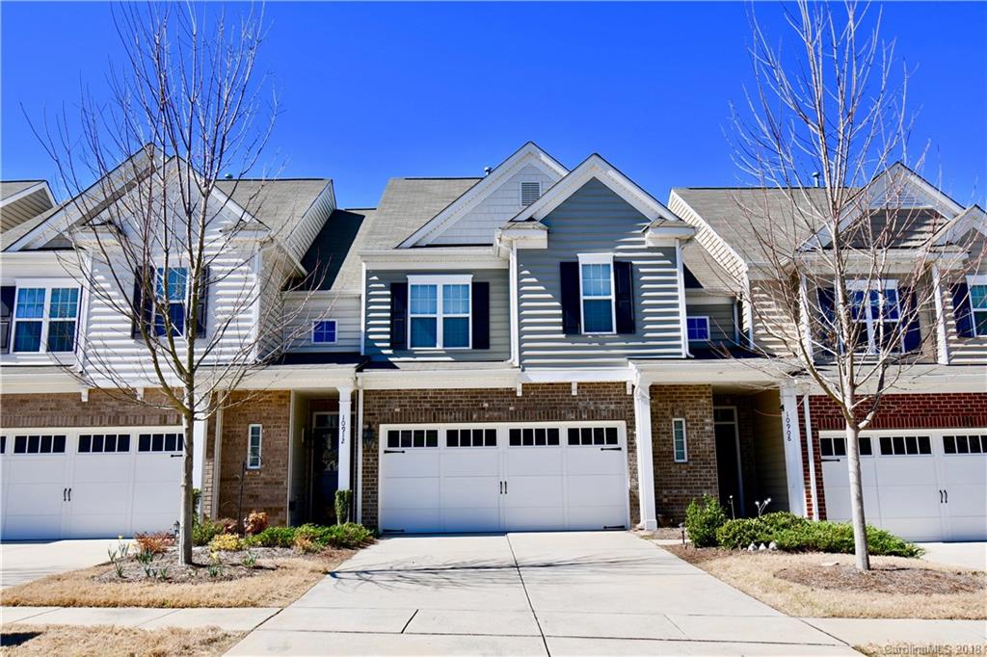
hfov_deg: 61.9
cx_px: 494
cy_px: 328
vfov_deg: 43.6
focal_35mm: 30
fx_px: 822
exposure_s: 1/250
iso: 100
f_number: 8
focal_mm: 20
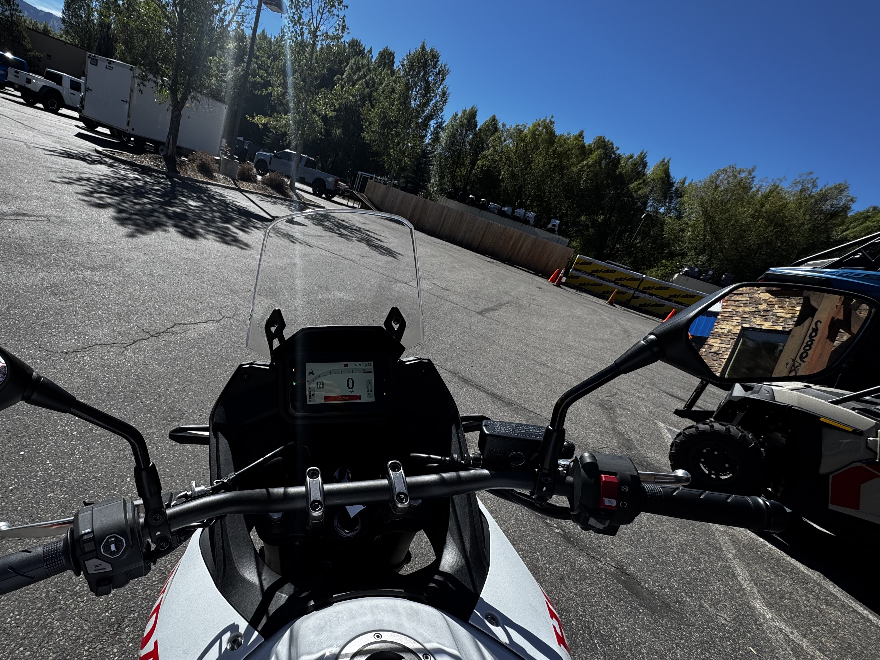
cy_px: 361
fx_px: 458
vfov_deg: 71.4
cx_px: 333
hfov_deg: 86.1
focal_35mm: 18
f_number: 2.2
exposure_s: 1/1370
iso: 50
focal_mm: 2.22
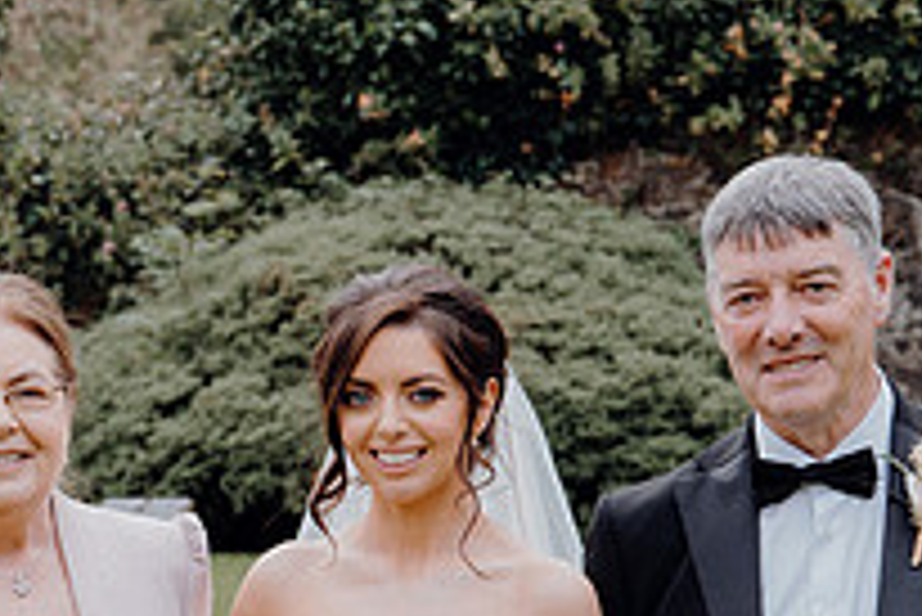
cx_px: 414
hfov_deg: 10.4
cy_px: 591
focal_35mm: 198
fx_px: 5074
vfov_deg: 6.9
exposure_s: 1/160
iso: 160
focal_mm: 70
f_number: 6.3
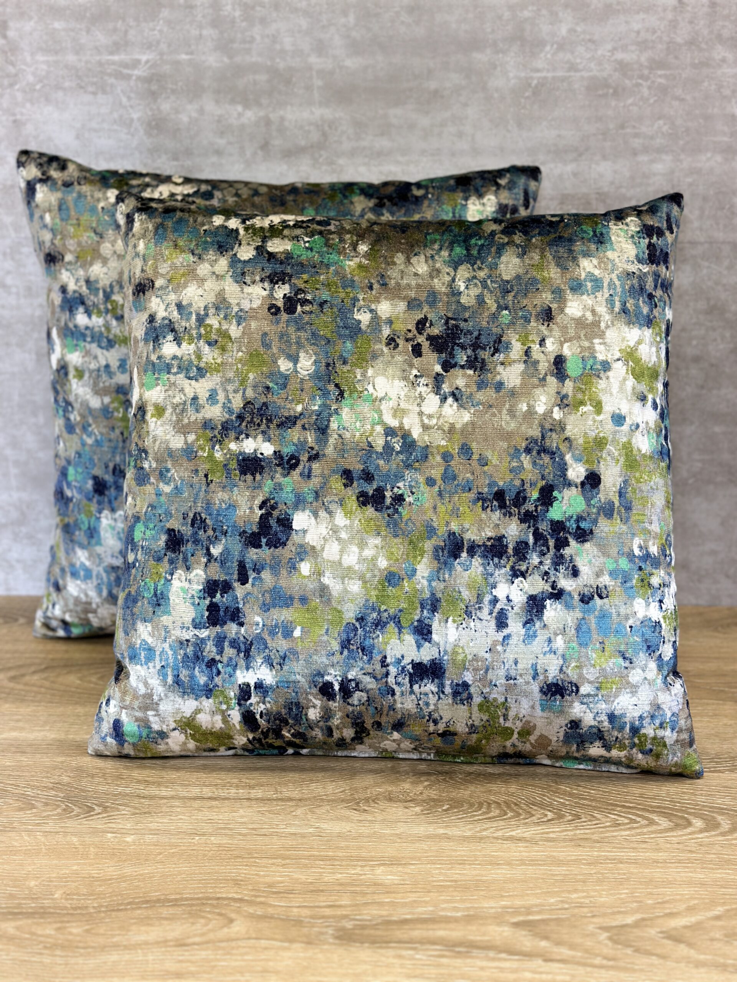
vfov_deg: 39.7
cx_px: 368
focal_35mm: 48
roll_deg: -0.3
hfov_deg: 30.3
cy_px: 491
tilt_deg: -15.0
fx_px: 1363
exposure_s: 1/120
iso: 80
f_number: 1.78
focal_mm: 6.86
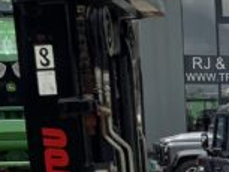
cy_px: 356
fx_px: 1284
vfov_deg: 7.3
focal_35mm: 194
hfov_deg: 9.8
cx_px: 388
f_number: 1.8
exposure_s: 1/1534
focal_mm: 3
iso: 16
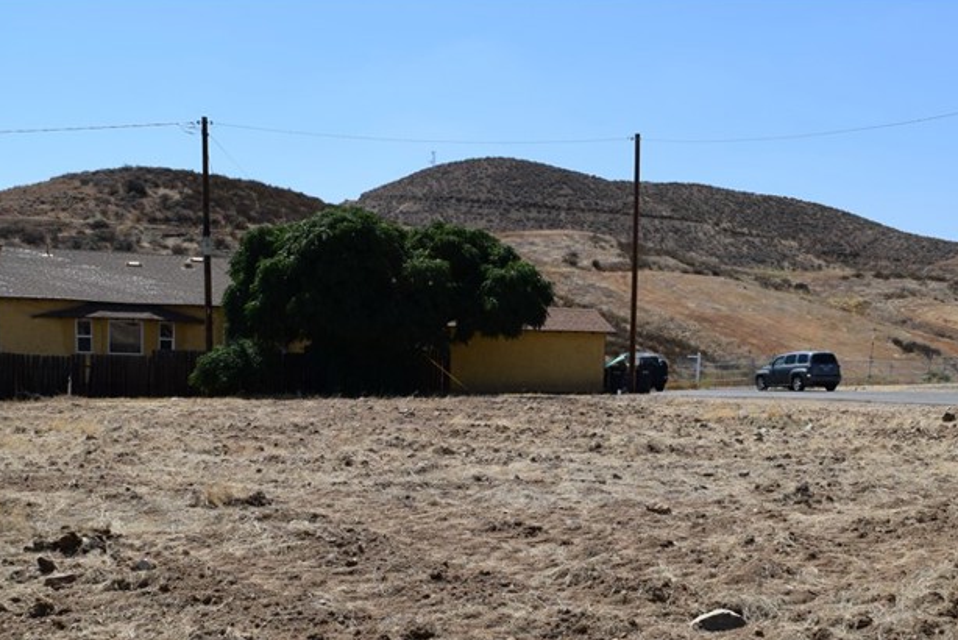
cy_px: 525
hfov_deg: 43.6
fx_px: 1198
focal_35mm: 45
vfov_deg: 29.1
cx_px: 487
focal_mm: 18
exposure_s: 1/400
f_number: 10
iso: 200
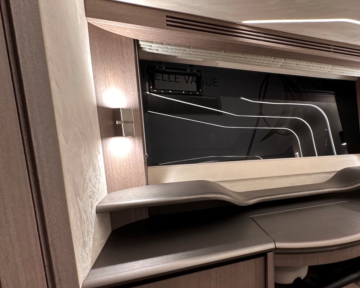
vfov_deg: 62.8
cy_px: 167
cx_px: 268
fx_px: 235
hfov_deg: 70.2
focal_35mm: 22
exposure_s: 1/61
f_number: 2.2
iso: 250
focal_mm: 2.22
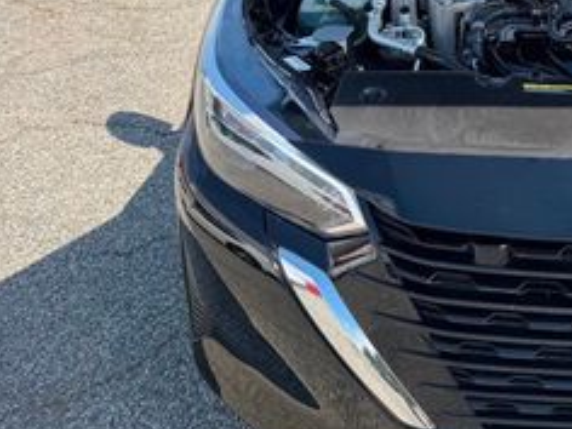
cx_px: 650
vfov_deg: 21.7
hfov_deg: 27.0
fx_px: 1074
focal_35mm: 65
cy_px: -7
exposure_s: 1/1949
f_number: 1.78
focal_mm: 6.76
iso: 80
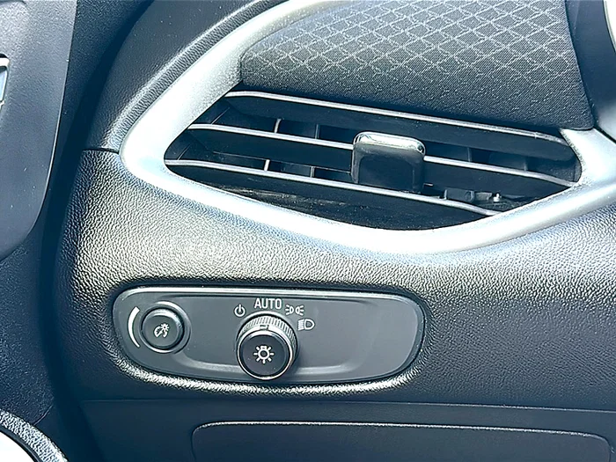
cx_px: 308
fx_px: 801
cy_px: 231
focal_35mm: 45
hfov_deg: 42.1
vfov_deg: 32.2
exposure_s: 1/106
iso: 100
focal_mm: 6.86
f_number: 1.78
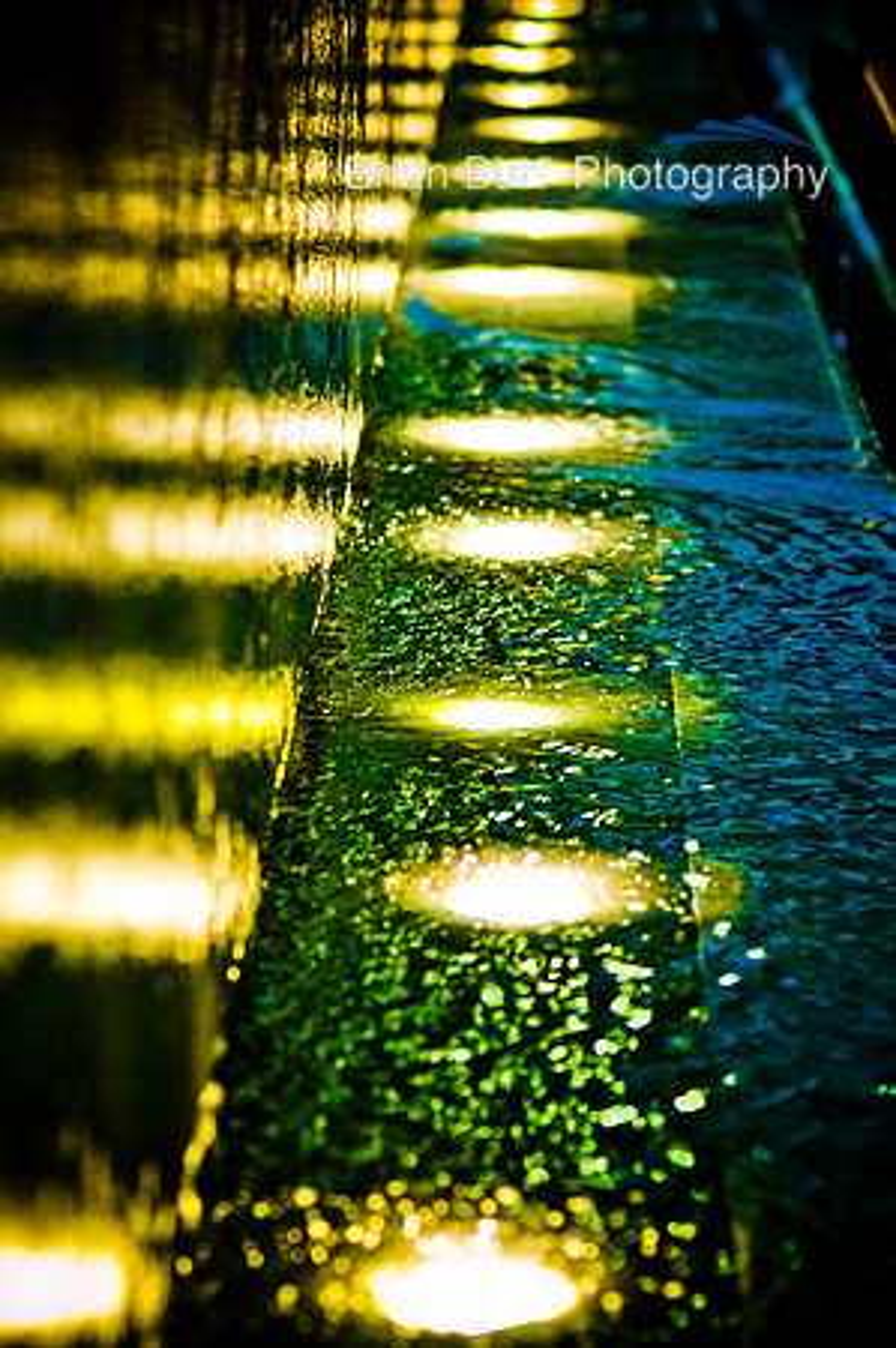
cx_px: 448
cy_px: 674
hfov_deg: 10.7
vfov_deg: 16.1
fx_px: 4771
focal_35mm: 128
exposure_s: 1/60
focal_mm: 85
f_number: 3.2
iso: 200
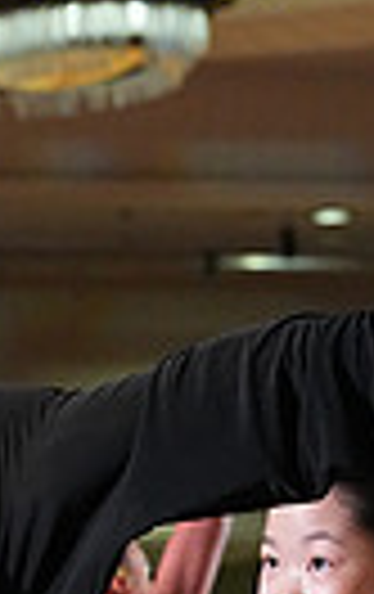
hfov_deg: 2.5
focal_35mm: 518
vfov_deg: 4.0
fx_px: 8411
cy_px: 814
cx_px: 119
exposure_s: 1/400
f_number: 5.6
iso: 8000
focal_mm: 116
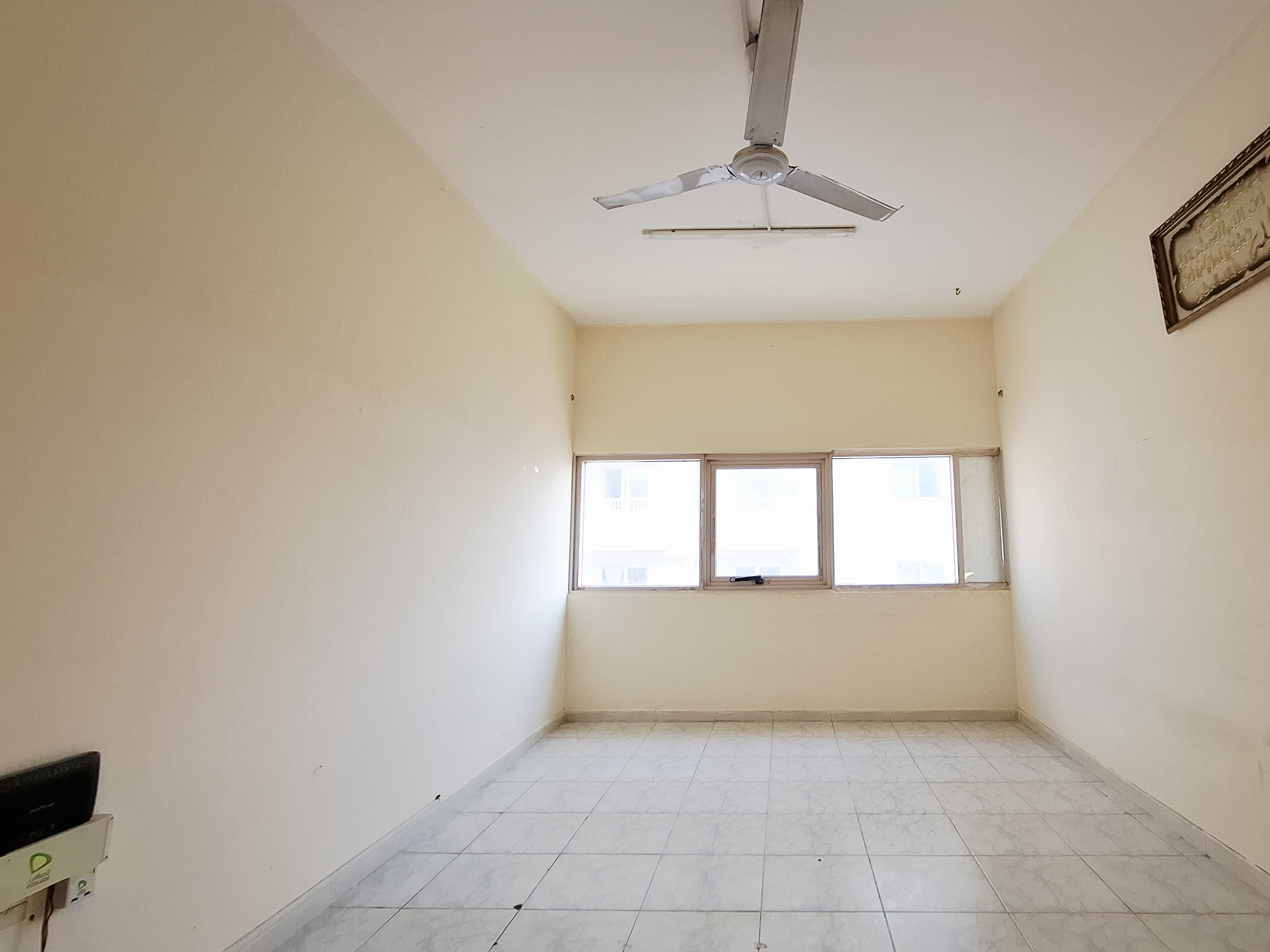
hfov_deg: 89.8
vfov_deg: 74.7
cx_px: 765
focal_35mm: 17
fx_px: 624
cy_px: 455
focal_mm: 1.74
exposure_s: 1/33
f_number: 2.2
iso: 50
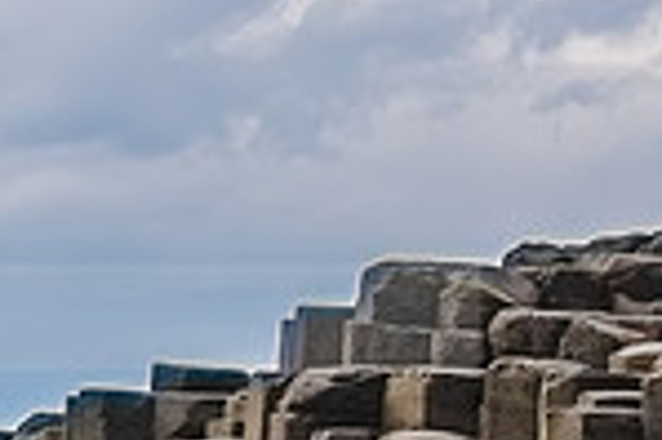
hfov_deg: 4.7
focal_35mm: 438
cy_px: 681
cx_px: -310
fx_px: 8045
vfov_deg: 3.1
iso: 500
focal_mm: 65
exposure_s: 1/250
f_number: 18
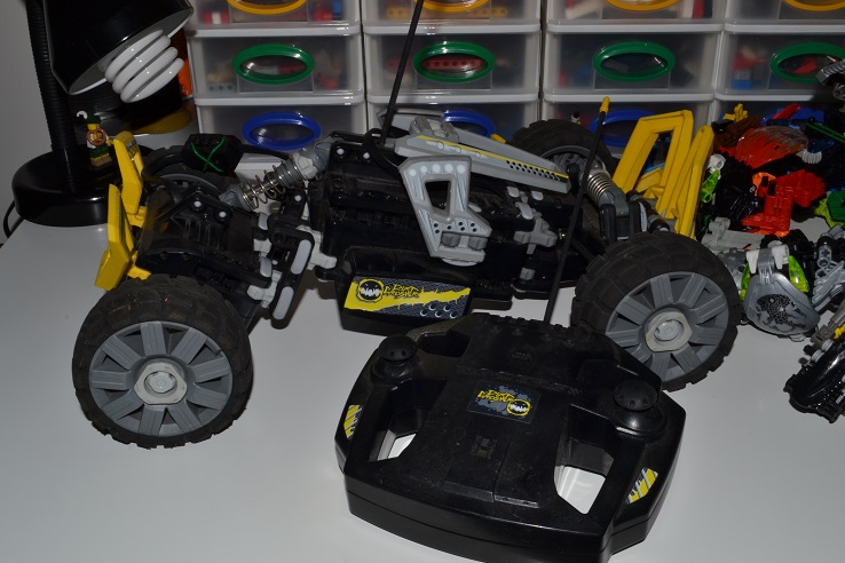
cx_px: 420
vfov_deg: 34.2
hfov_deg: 49.6
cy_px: 295
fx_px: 915
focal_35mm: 39
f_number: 25
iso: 100
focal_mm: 24
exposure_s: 1/60
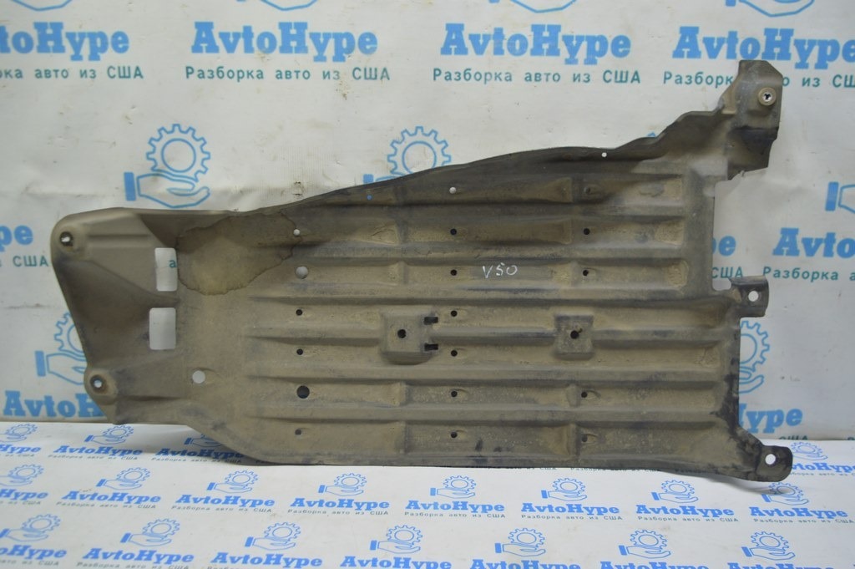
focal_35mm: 34
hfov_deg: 55.1
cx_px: 428
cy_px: 284
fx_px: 819
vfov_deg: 38.3
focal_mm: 23
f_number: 3.8
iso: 400
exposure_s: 1/40
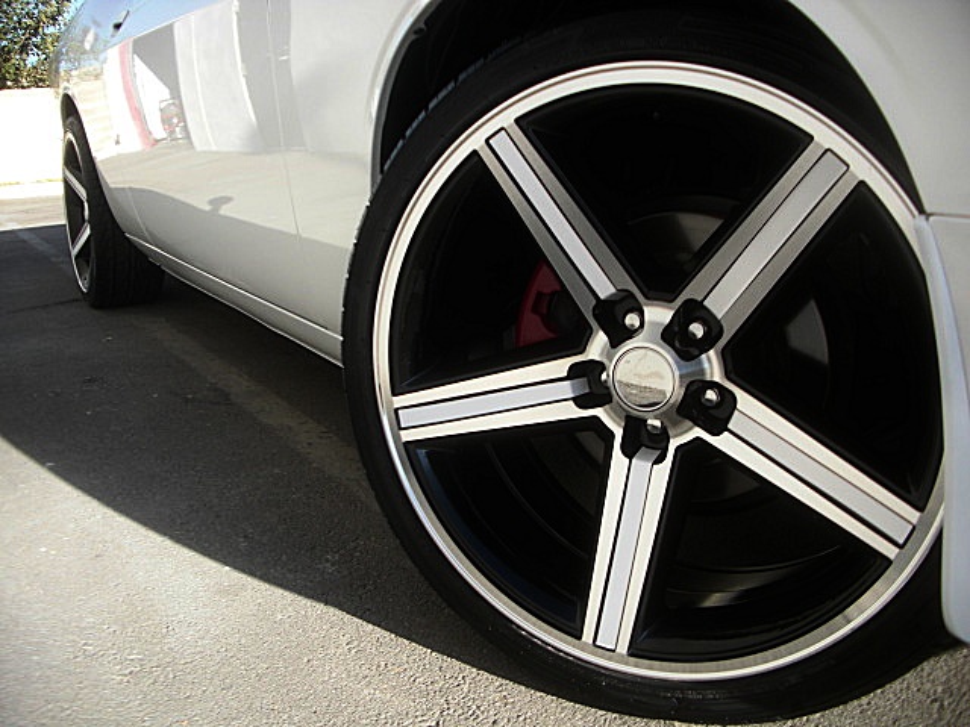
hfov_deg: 51.4
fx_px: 1009
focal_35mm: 36
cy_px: 364
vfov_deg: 39.7
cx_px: 485
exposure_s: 1/250
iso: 50
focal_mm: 6.3
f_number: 2.8
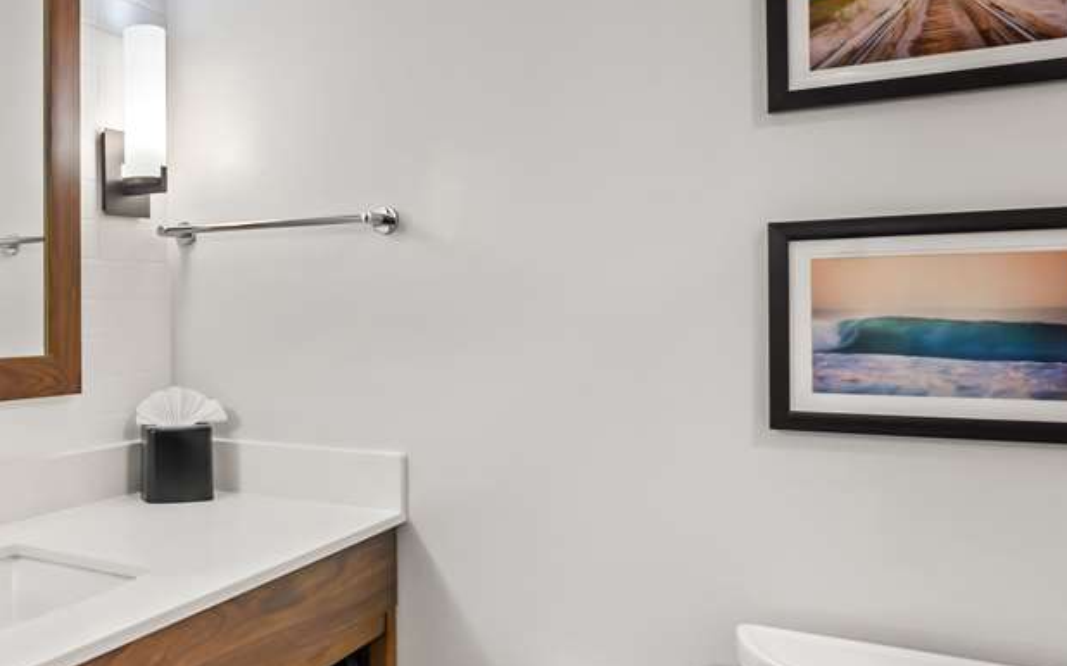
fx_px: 810
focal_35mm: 28
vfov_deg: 44.7
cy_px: 323
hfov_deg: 63.5
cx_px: 287
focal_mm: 11
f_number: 6.3
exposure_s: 1
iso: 320
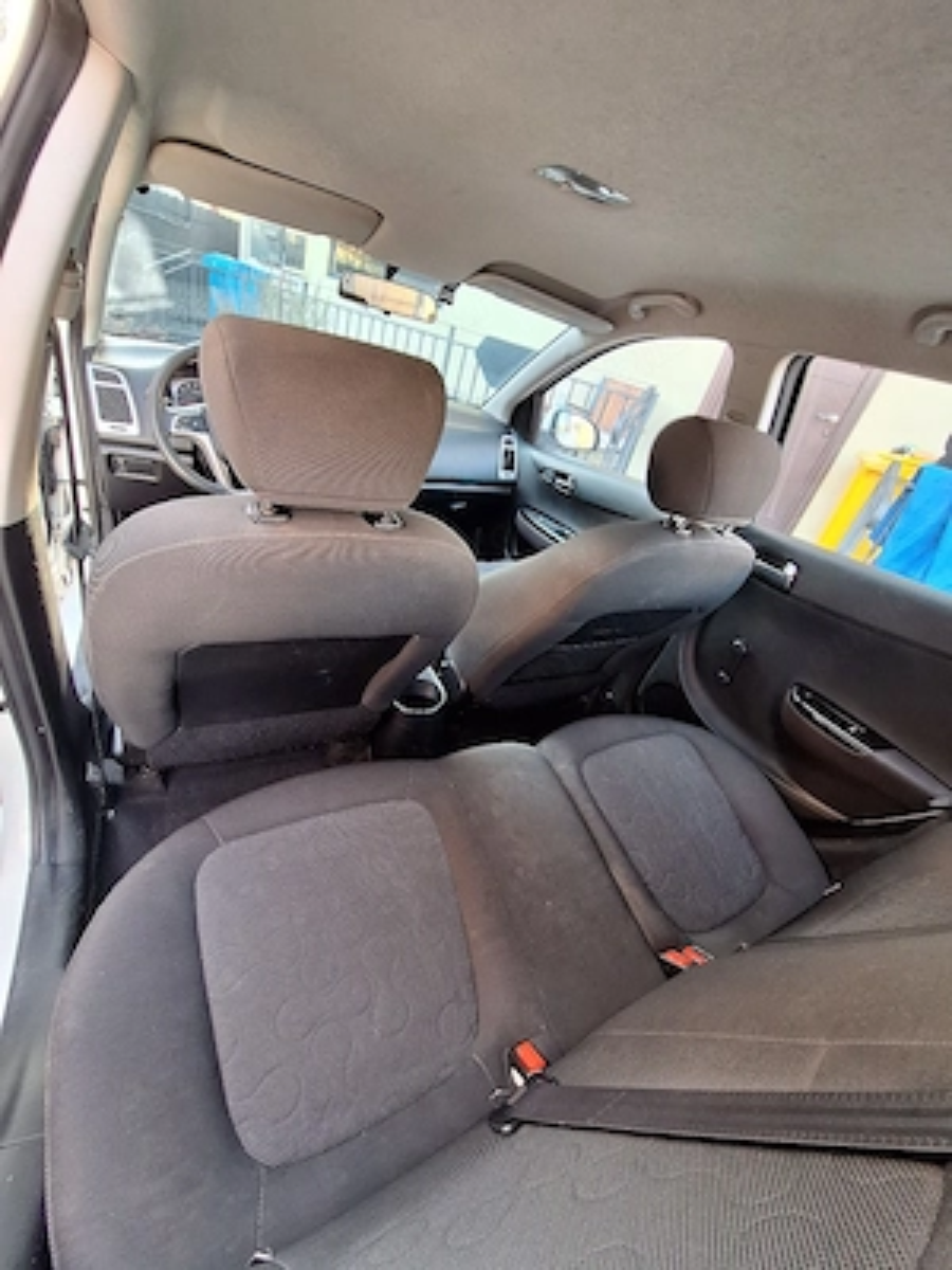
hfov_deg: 89.9
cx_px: 476
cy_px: 635
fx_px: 477
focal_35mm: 13
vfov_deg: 106.2
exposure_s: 1/50
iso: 100
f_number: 2.2
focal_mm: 1.74
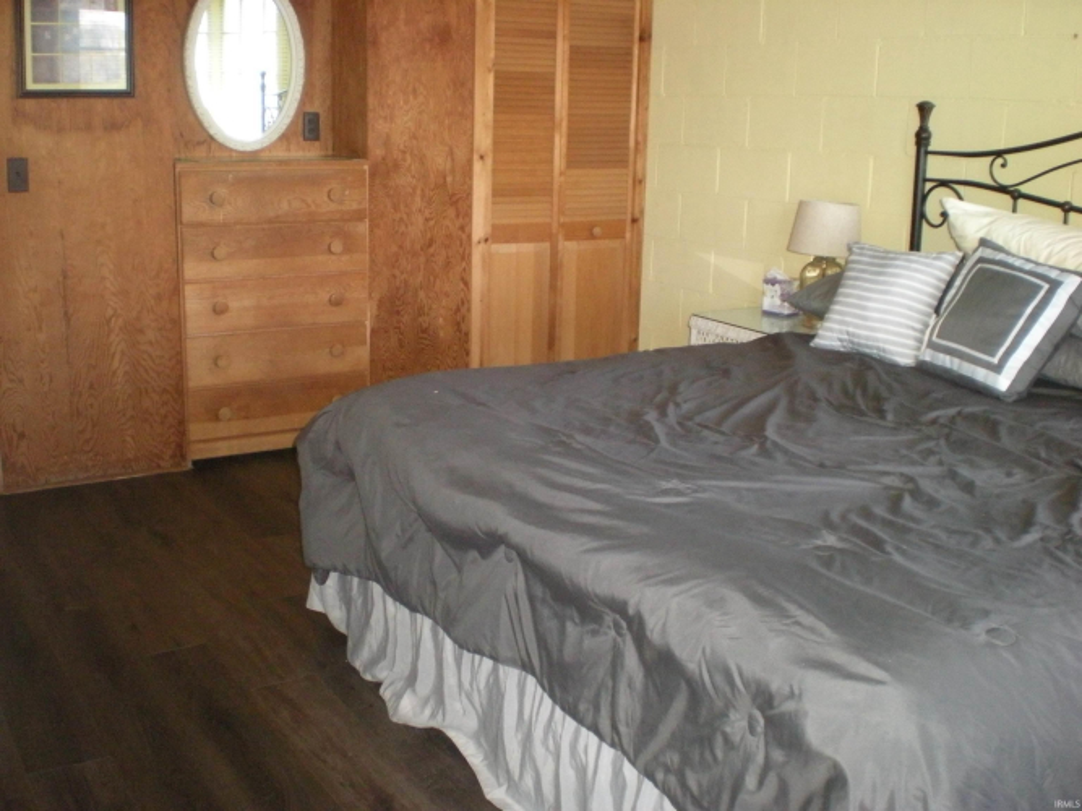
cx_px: 541
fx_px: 1188
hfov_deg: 49.0
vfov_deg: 37.7
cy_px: 406
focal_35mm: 38
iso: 493
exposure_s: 1/60
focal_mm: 6.3
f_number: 3.1
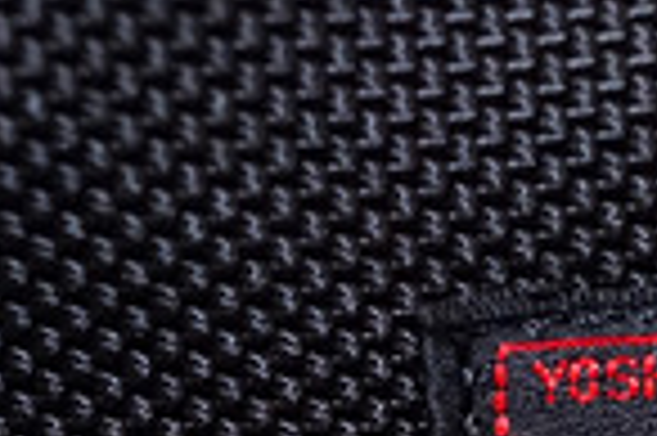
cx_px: 806
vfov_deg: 7.8
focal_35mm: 173
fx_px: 3154
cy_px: 593
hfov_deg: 11.6
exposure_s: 1/40
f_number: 3.5
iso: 6400
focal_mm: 35
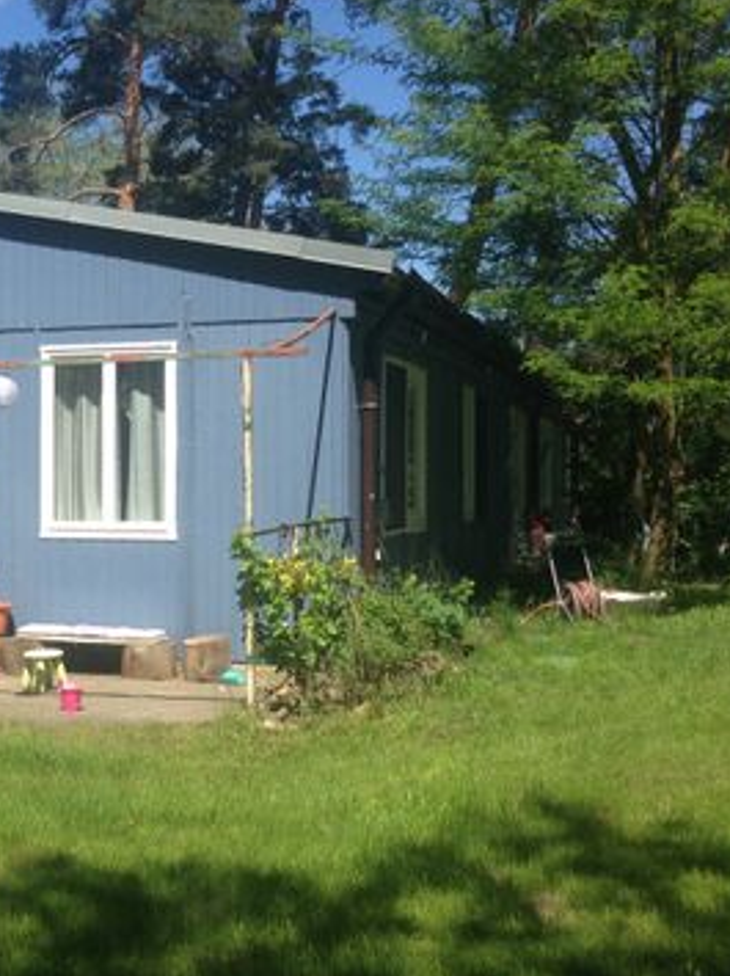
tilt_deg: -0.3
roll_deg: -1.7
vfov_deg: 34.4
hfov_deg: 25.1
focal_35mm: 56
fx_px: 1577
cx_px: 44
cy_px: 474
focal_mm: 4.12
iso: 50
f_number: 2.4
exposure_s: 1/1153
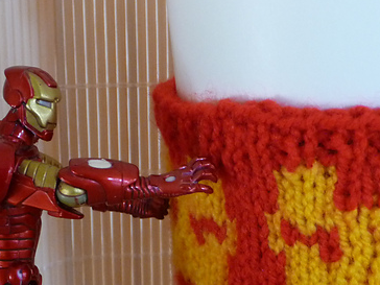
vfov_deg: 16.7
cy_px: 229
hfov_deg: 22.2
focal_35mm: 88
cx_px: 245
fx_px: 966
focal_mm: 8.5
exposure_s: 1/30
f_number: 4.2
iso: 400
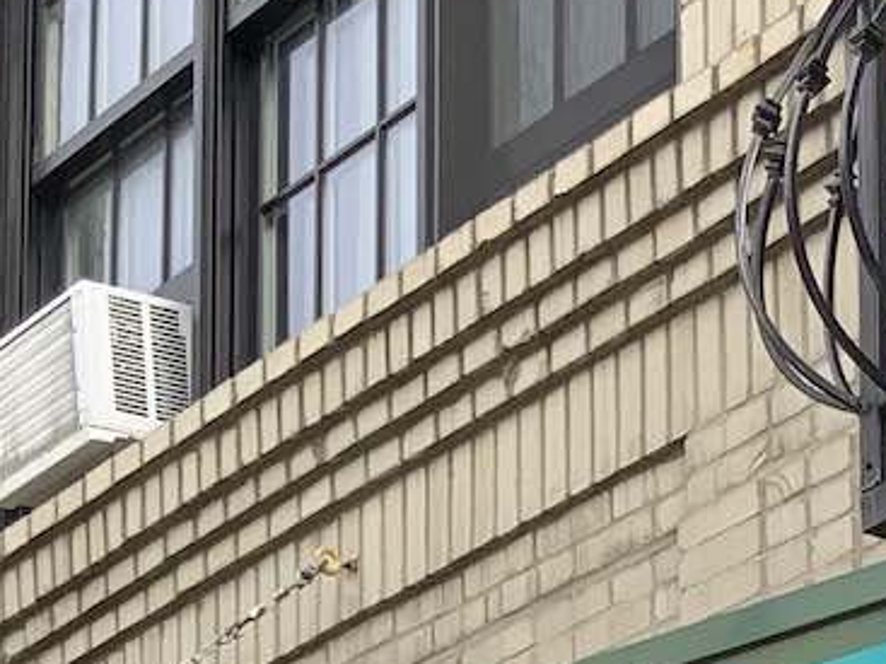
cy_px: 1473
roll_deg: +1.0
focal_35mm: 162
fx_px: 4145
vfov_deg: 8.5
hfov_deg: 12.1
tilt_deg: +9.3
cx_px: 843
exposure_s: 1/346
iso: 16
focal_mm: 3
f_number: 1.8
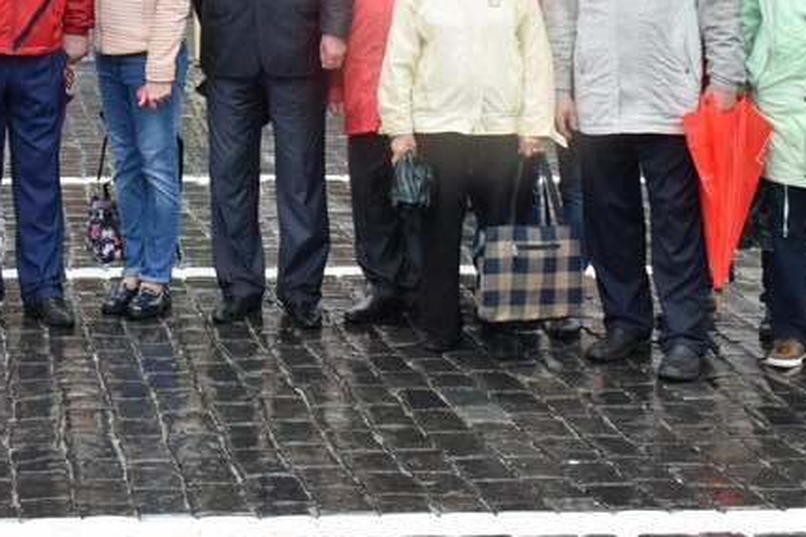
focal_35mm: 79
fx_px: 1768
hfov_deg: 25.1
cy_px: -84
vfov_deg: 16.6
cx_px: 111
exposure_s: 1/200
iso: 400
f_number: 7.1
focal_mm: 22
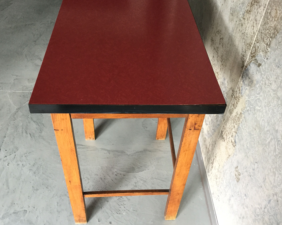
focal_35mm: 35
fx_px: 292
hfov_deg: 51.5
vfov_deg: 42.2
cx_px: 141
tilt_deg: -43.7
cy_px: 116
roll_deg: -6.2
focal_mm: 3.3
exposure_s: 1/33
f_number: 2.4
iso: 125
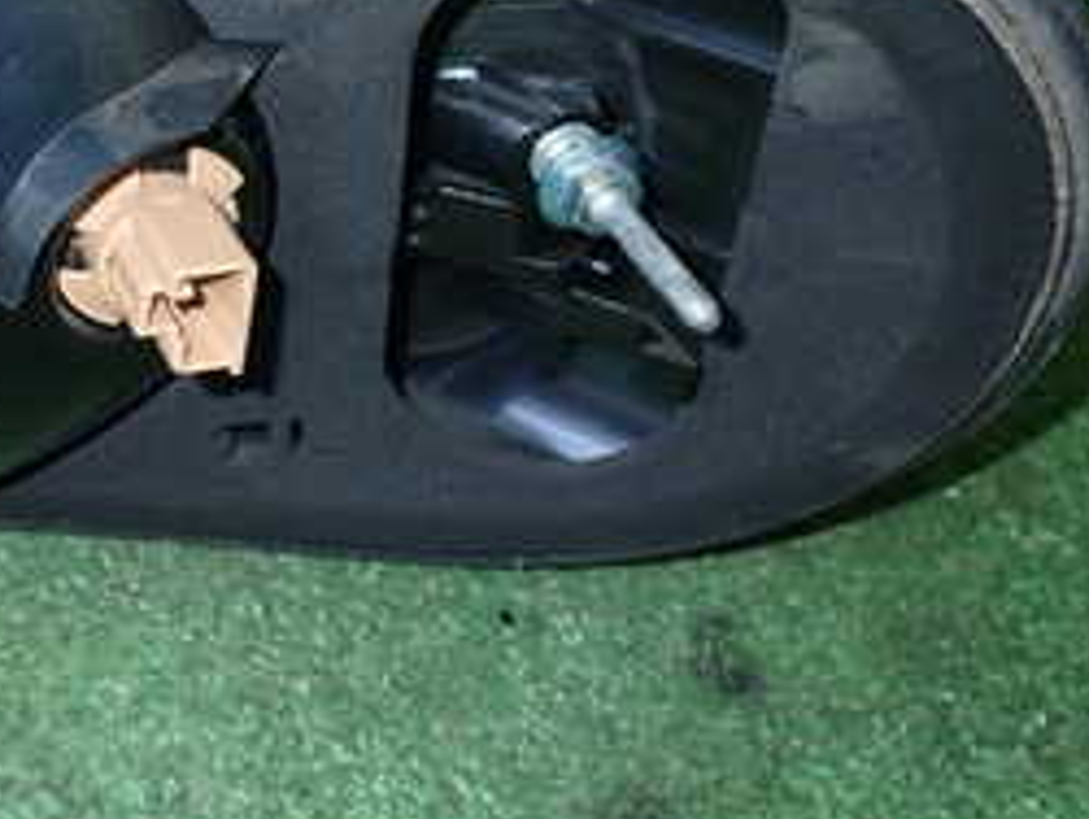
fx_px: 2267
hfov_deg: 24.8
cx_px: -157
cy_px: 296
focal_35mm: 72
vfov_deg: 20.4
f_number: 6.3
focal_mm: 5.4
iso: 200
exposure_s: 1/30
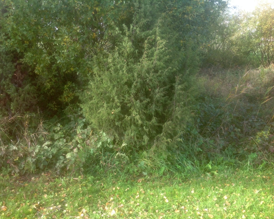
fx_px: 300
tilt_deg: -14.1
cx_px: 133
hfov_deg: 49.1
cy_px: 109
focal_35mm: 37
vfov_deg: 40.1
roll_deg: -0.5
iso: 50
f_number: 2.4
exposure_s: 1/200
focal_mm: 4.28
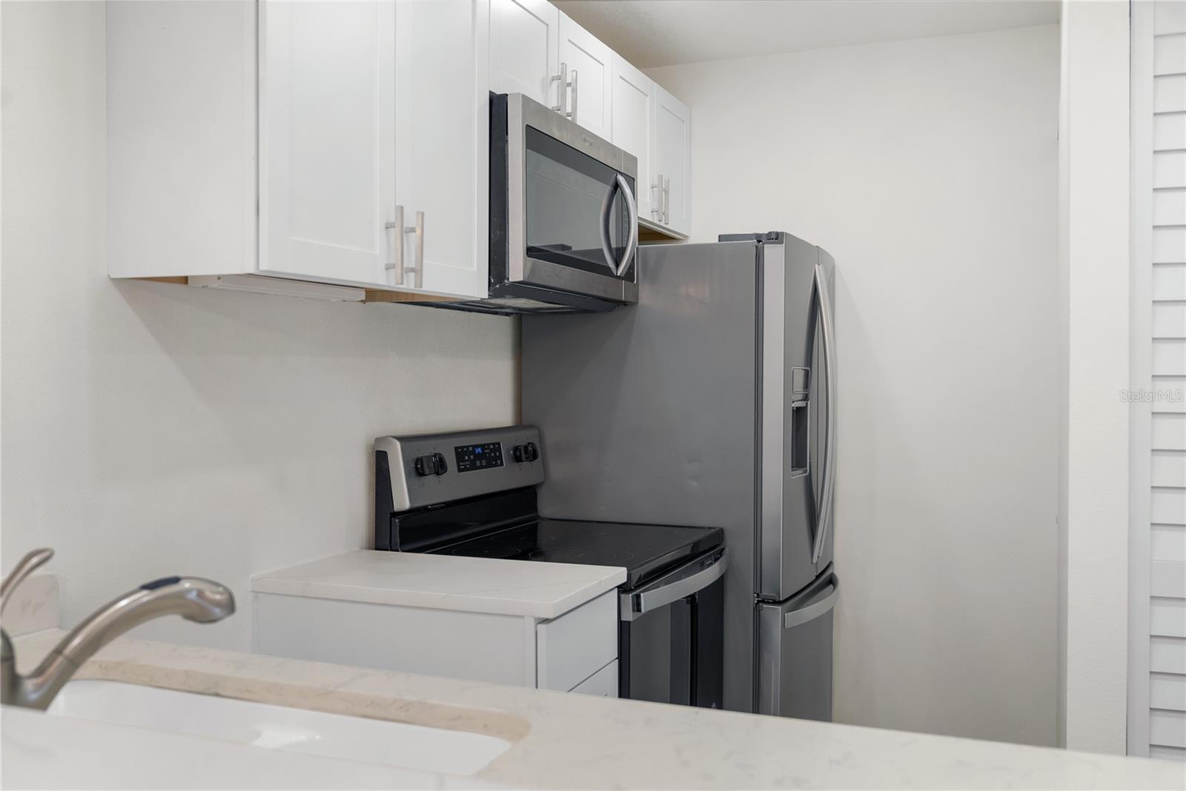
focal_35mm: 32
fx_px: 1055
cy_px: 396
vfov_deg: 41.1
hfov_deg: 58.7
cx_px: 593
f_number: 4
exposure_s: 1/250
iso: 640
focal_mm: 32
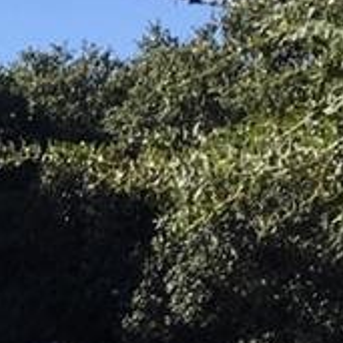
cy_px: 570
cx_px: -879
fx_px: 2522
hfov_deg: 6.6
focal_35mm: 225
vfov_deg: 7.6
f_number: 2.2
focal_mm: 4.15
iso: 25
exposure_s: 1/1326
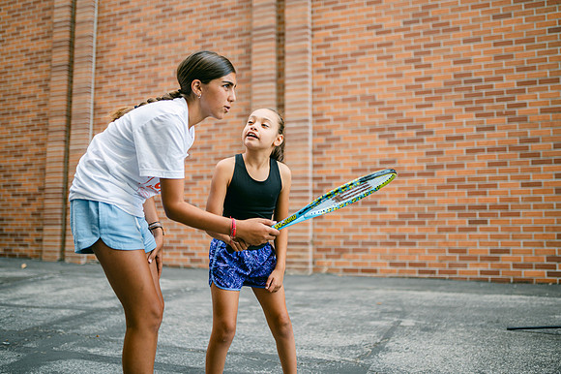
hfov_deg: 54.5
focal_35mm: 35
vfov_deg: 37.8
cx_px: 280
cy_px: 187
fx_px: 545
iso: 100
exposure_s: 1/400
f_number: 1.4
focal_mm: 35
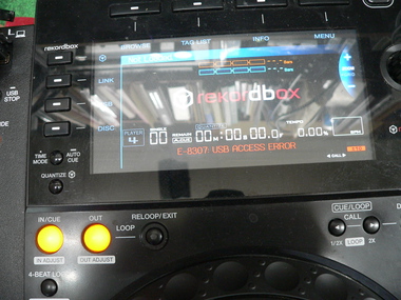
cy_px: 150
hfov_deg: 51.4
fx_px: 417
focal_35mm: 36
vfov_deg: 39.7
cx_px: 200
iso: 200
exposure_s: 1/10
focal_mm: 6
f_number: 2.8
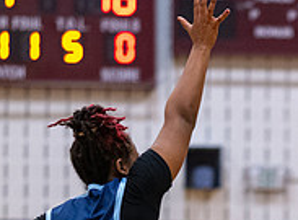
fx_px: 3586
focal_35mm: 419
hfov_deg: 4.7
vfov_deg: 3.5
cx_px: 374
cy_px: 328
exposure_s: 1/1250
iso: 2000
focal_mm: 85
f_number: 1.8
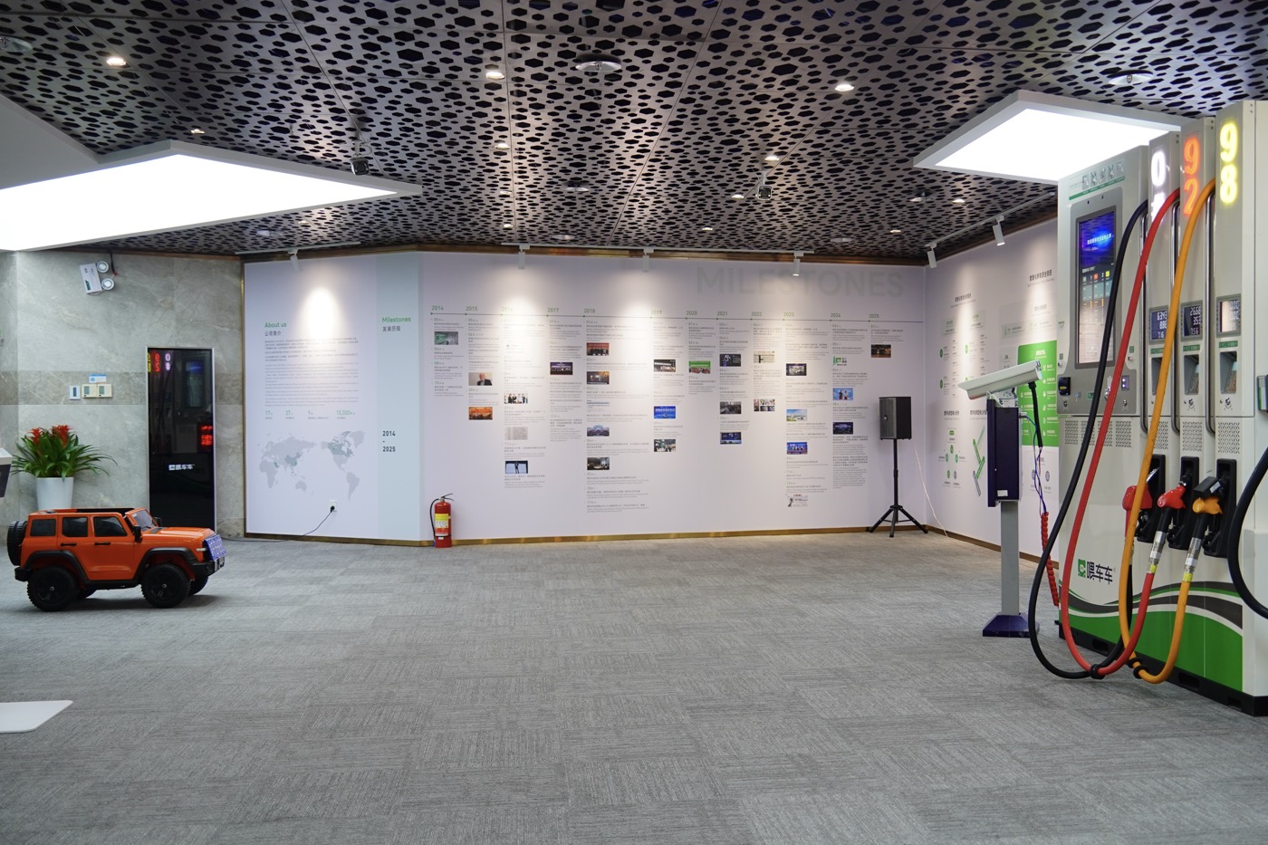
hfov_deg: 53.0
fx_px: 1268
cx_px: 707
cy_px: 435
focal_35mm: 36
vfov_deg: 36.9
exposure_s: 1/160
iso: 400
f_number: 2.8
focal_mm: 28
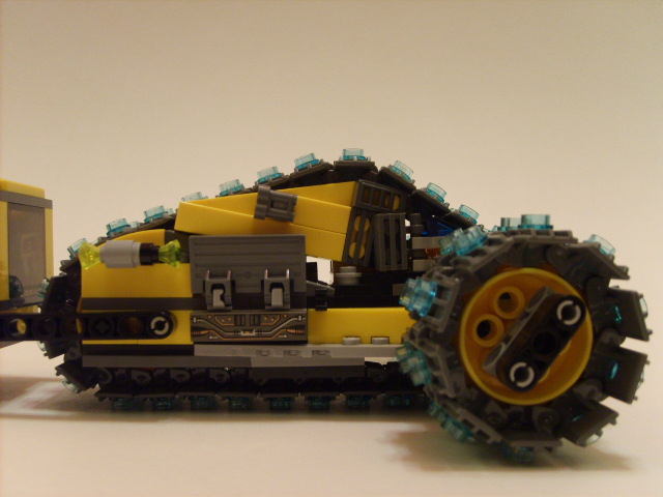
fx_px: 670
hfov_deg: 52.6
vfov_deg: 40.7
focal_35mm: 35
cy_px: 248
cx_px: 332
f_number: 2.8
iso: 140
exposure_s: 1/1.43
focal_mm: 5.8
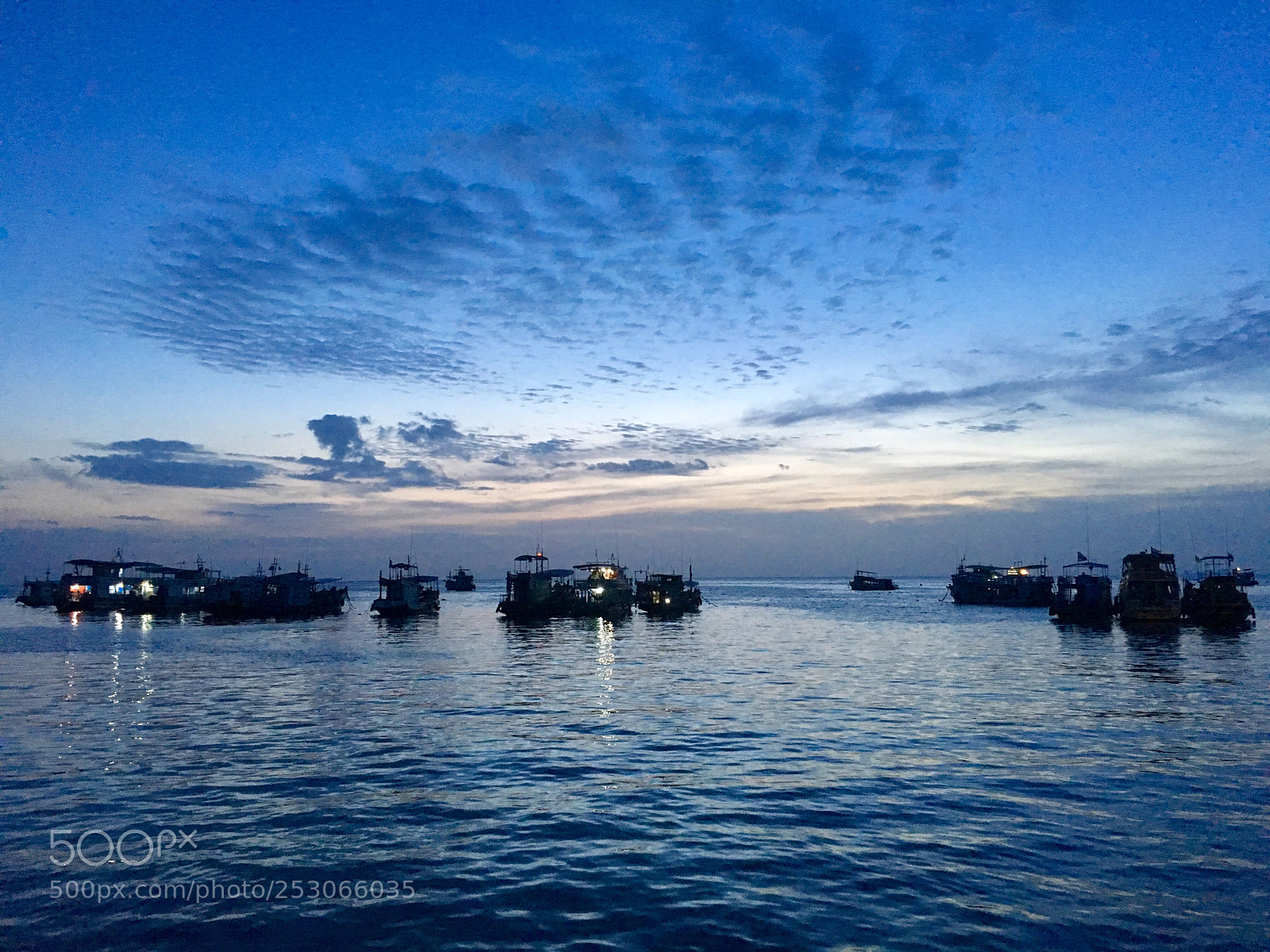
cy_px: 476
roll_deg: +1.2
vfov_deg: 48.2
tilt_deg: +4.6
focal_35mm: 29
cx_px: 635
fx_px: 1064
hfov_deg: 61.7
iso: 200
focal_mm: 4.15
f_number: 2.2
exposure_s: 1/17
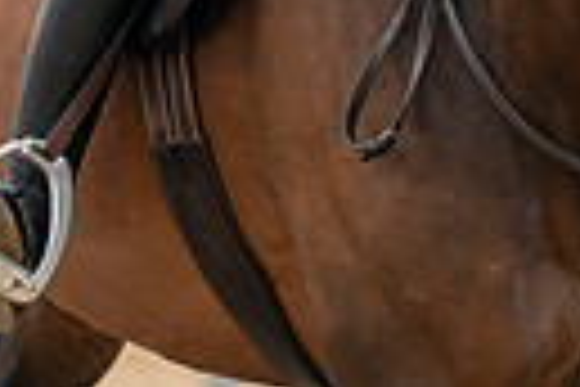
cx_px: 463
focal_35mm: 1803
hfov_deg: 1.1
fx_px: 29046
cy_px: -479
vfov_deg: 0.8
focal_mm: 400
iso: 320
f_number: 5.6
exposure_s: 1/500
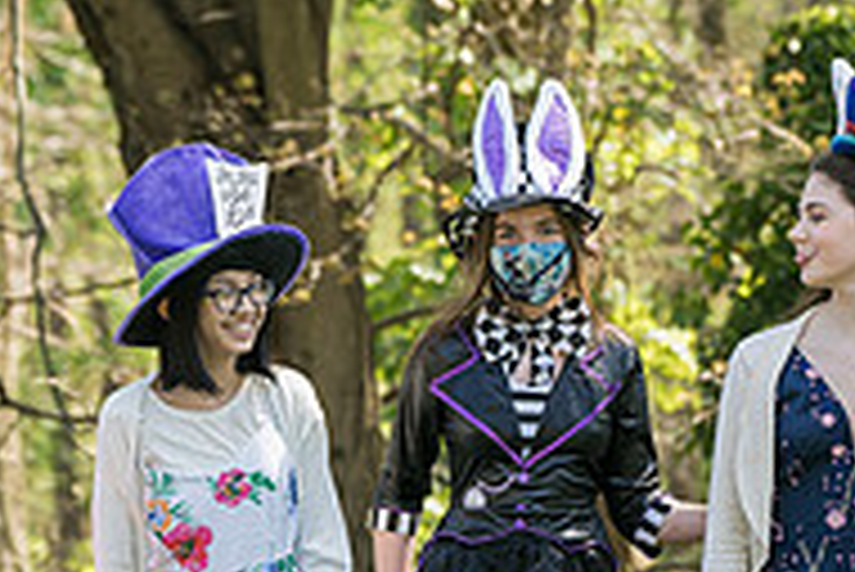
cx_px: 621
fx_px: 5871
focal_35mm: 247
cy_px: 471
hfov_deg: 8.3
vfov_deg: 5.6
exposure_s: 1/400
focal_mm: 81
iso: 100
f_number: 3.2
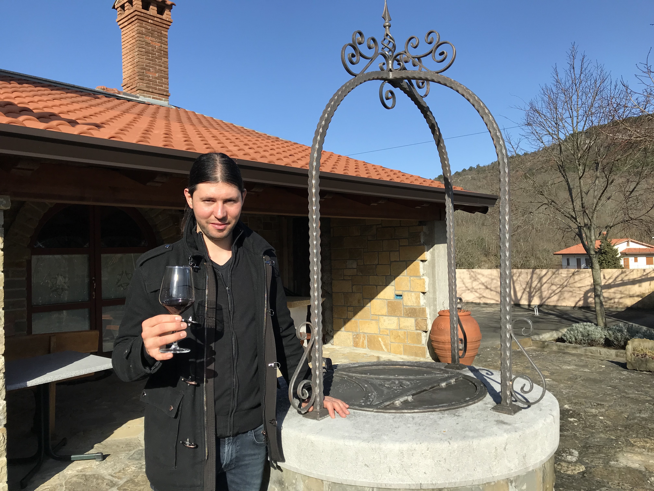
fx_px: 529
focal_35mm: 28
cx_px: 327
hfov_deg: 63.4
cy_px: 246
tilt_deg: +3.1
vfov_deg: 49.7
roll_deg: +1.5
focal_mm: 3.99
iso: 20
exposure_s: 1/1916
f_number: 1.8
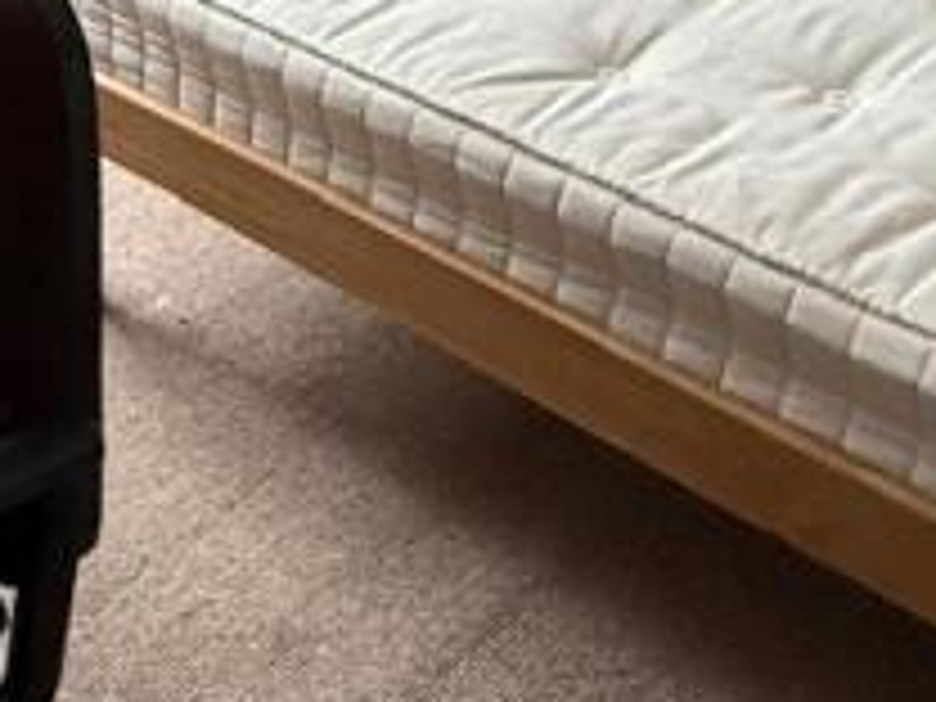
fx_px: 1866
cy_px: -108
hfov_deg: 27.9
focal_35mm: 69
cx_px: 270
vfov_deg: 20.2
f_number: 2.2
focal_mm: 2.22
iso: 400
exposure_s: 1/64
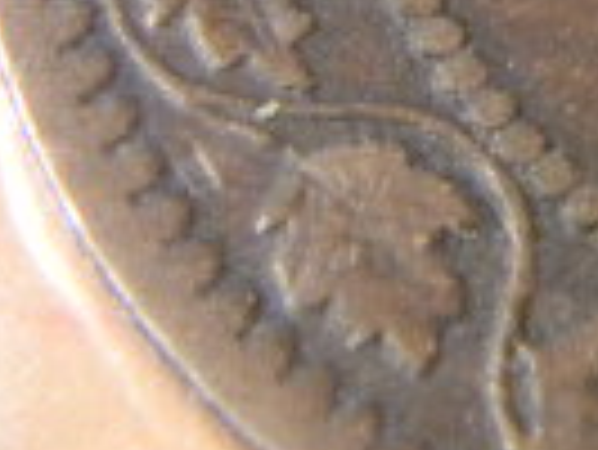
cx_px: 976
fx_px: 6882
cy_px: -153
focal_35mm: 398
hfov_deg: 4.9
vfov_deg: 3.7
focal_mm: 15.1
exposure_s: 1/34
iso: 400
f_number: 4.5
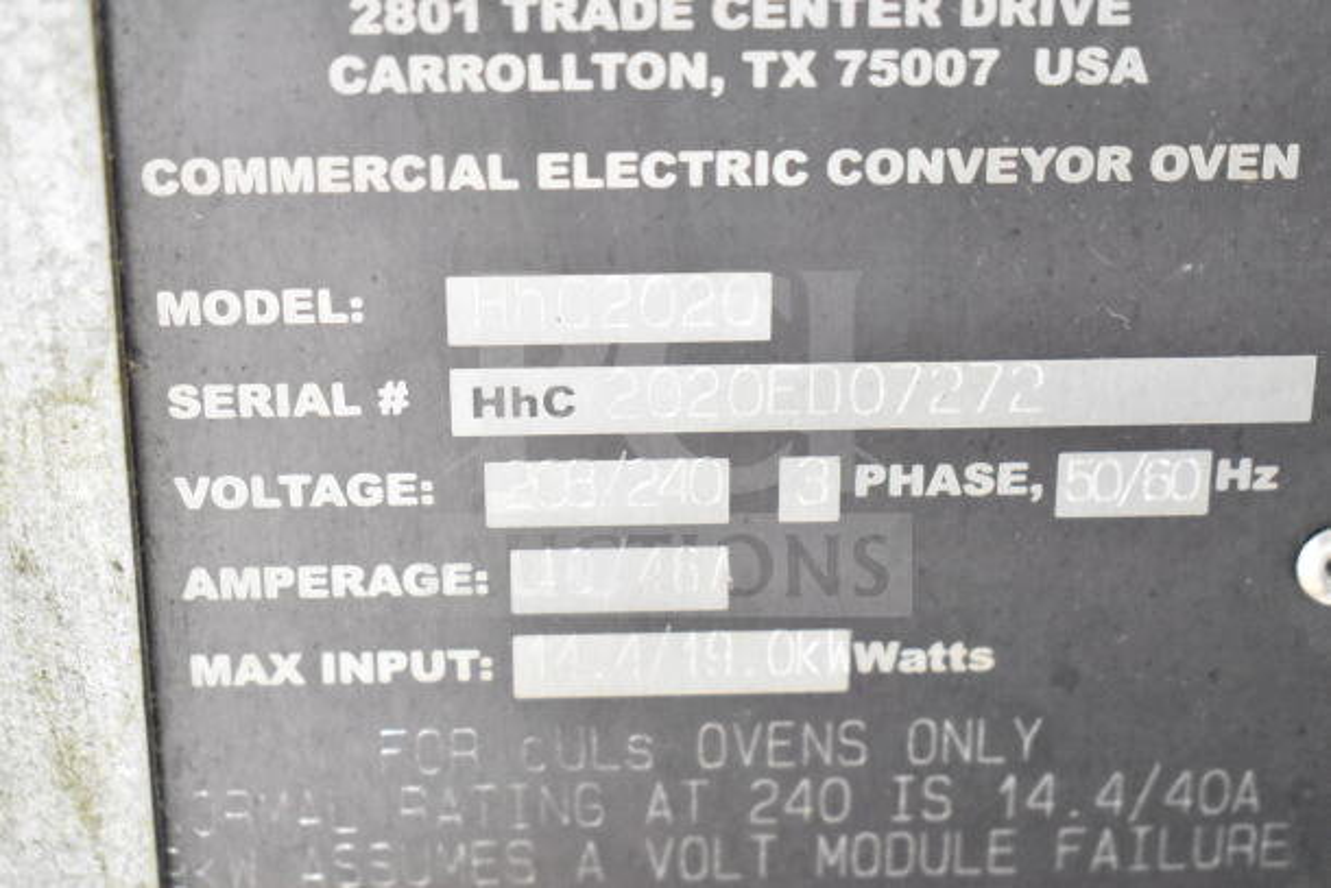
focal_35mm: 72
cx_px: 666
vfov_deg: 18.9
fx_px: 2662
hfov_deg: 28.1
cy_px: 444
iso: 14400
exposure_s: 1/80
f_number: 5.3
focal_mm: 48
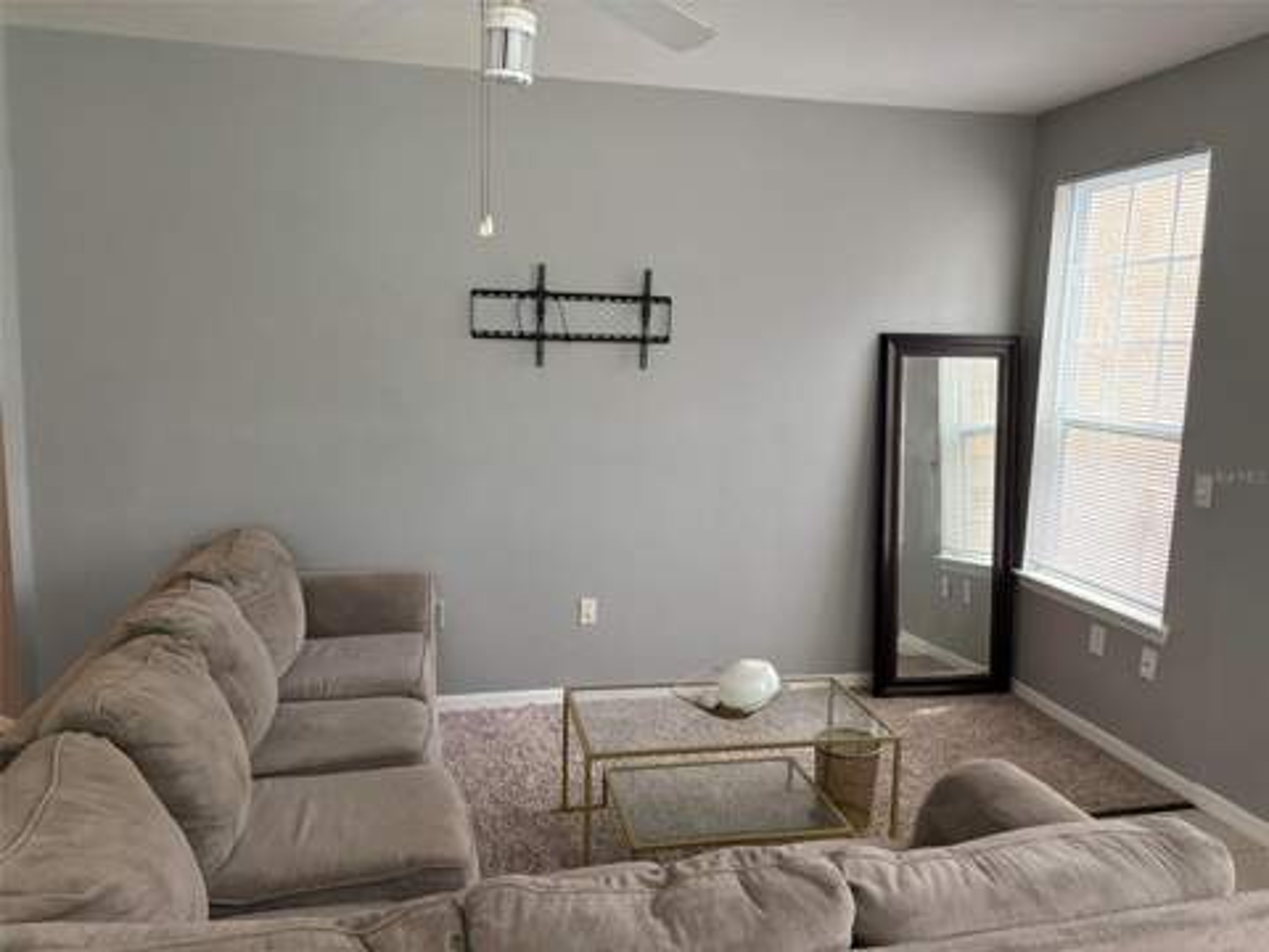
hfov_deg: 67.3
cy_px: 476
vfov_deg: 53.1
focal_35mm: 26
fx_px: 953
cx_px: 634
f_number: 1.6
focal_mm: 5.96
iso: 200
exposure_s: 1/120
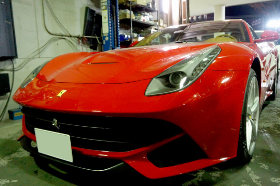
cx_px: 140
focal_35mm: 30
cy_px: 93
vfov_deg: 43.5
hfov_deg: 62.0
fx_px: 233
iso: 3200
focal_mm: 20
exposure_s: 1/80
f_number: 4
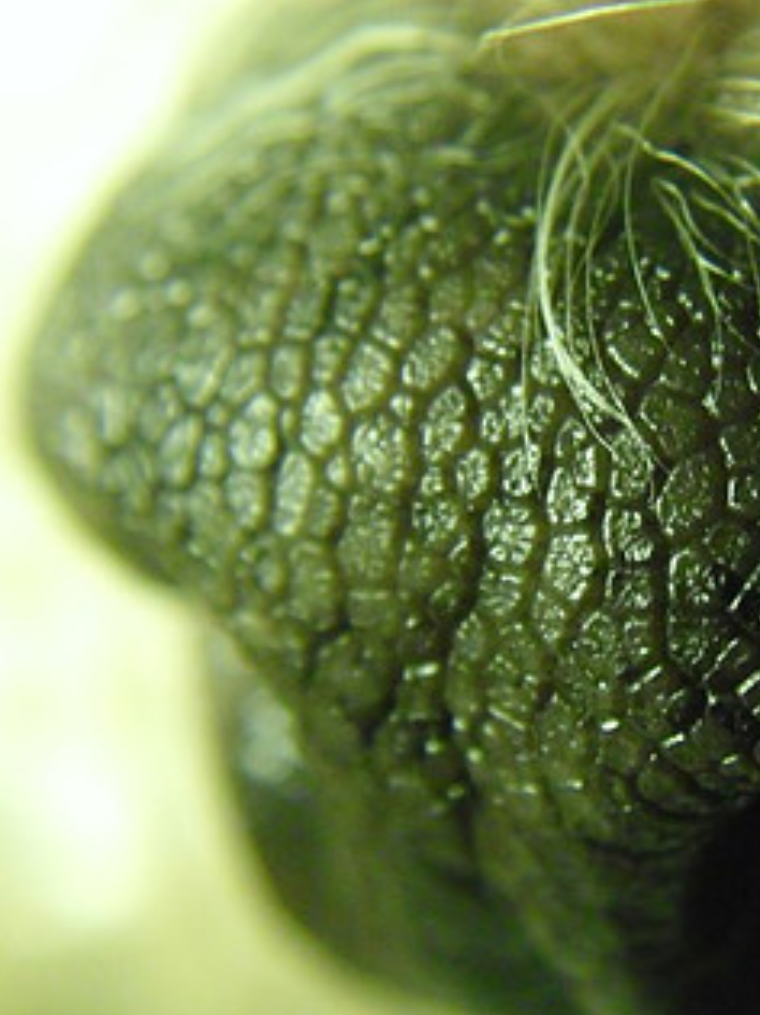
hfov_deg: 18.0
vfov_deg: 24.1
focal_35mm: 81
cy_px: 495
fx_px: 2373
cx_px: 599
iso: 400
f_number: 3.4
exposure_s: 1/80
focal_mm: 7.7
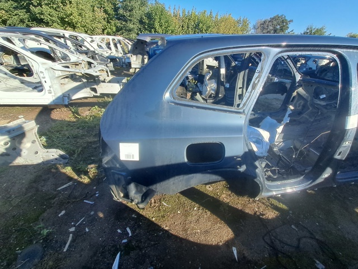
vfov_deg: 89.9
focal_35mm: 13
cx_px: 179
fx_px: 134
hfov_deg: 106.2
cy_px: 134
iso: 50
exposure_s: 1/717
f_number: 2.2
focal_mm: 1.13
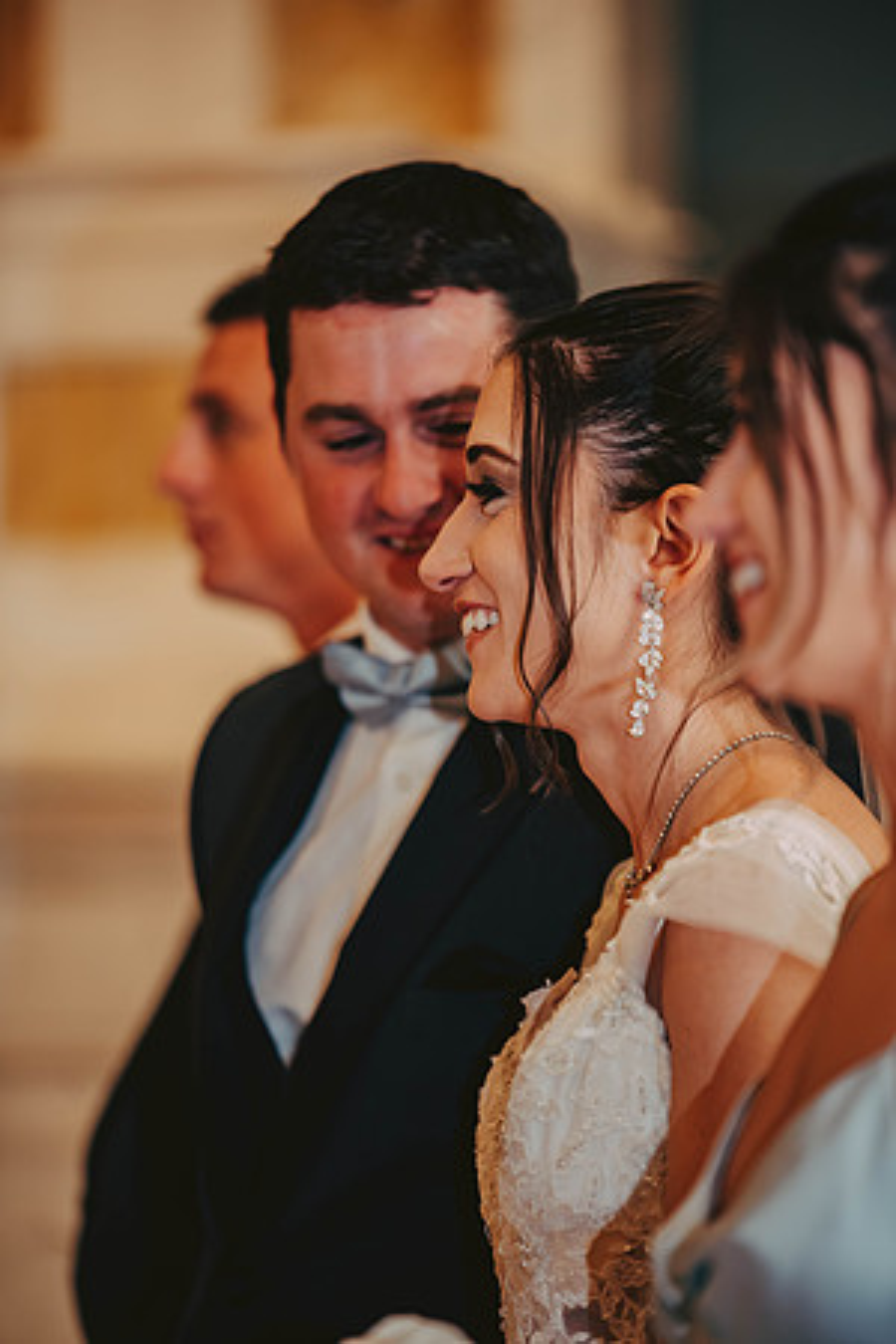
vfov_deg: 10.3
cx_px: 448
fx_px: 7466
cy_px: 672
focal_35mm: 200
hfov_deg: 6.9
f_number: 2.8
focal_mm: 200
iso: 800
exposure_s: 1/80
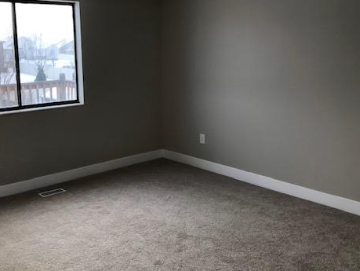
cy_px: 113
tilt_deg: -8.7
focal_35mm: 39
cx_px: 133
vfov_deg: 36.8
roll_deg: +0.8
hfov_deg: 47.4
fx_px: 406
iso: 25
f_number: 1.8
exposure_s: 1/120
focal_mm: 4
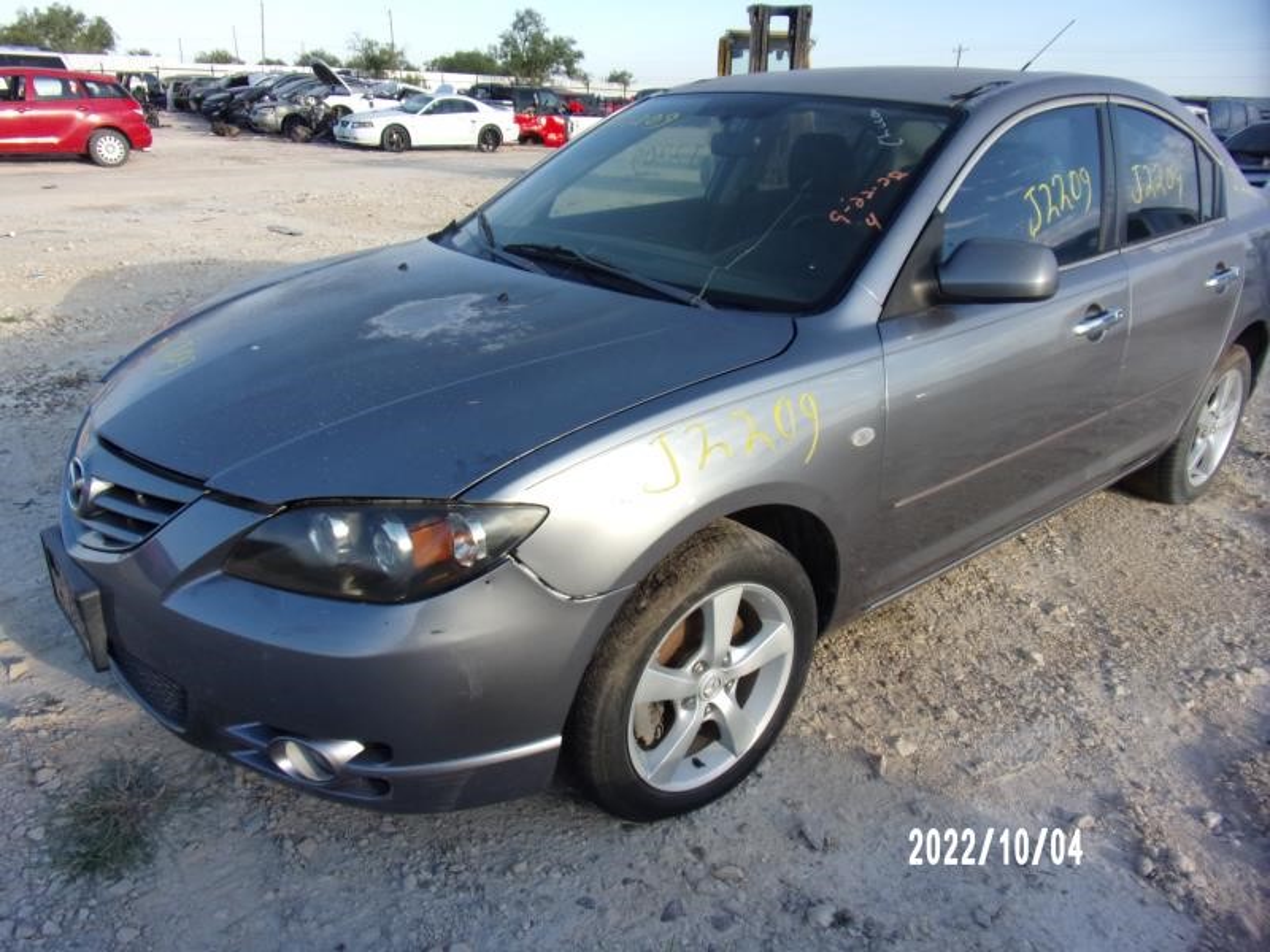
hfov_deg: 71.6
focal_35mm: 24
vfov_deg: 56.8
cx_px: 635
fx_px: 881
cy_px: 476
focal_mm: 4.3
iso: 80
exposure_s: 1/400
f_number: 3.3
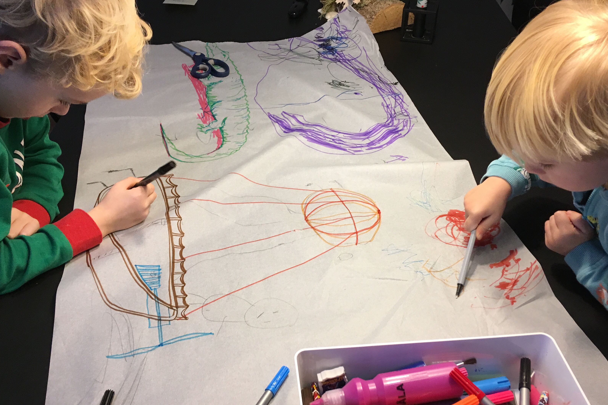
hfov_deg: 50.7
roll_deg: -0.6
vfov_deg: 35.1
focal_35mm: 38
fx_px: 642
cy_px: 198
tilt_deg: -36.0
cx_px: 314
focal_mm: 4.15
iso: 64
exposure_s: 1/33
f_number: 2.2
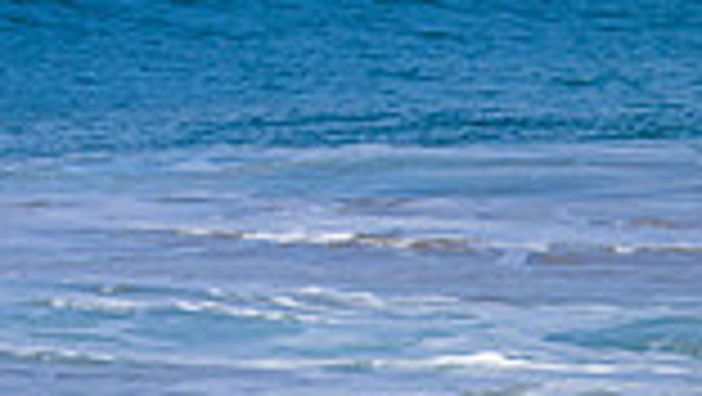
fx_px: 40570
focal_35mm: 2178
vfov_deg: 0.6
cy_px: -425
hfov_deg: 1.0
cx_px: -576
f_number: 8
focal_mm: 560
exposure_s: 1/2000
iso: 500
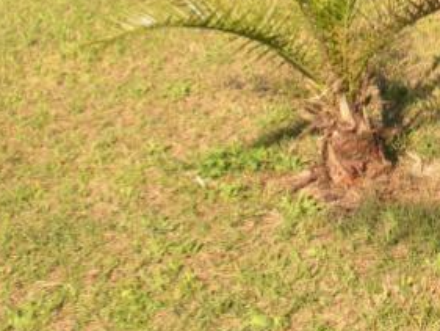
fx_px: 1666
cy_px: -136
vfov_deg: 11.0
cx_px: 540
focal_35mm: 131
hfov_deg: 14.5
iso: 64
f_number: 3.5
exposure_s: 1/380
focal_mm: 6.3
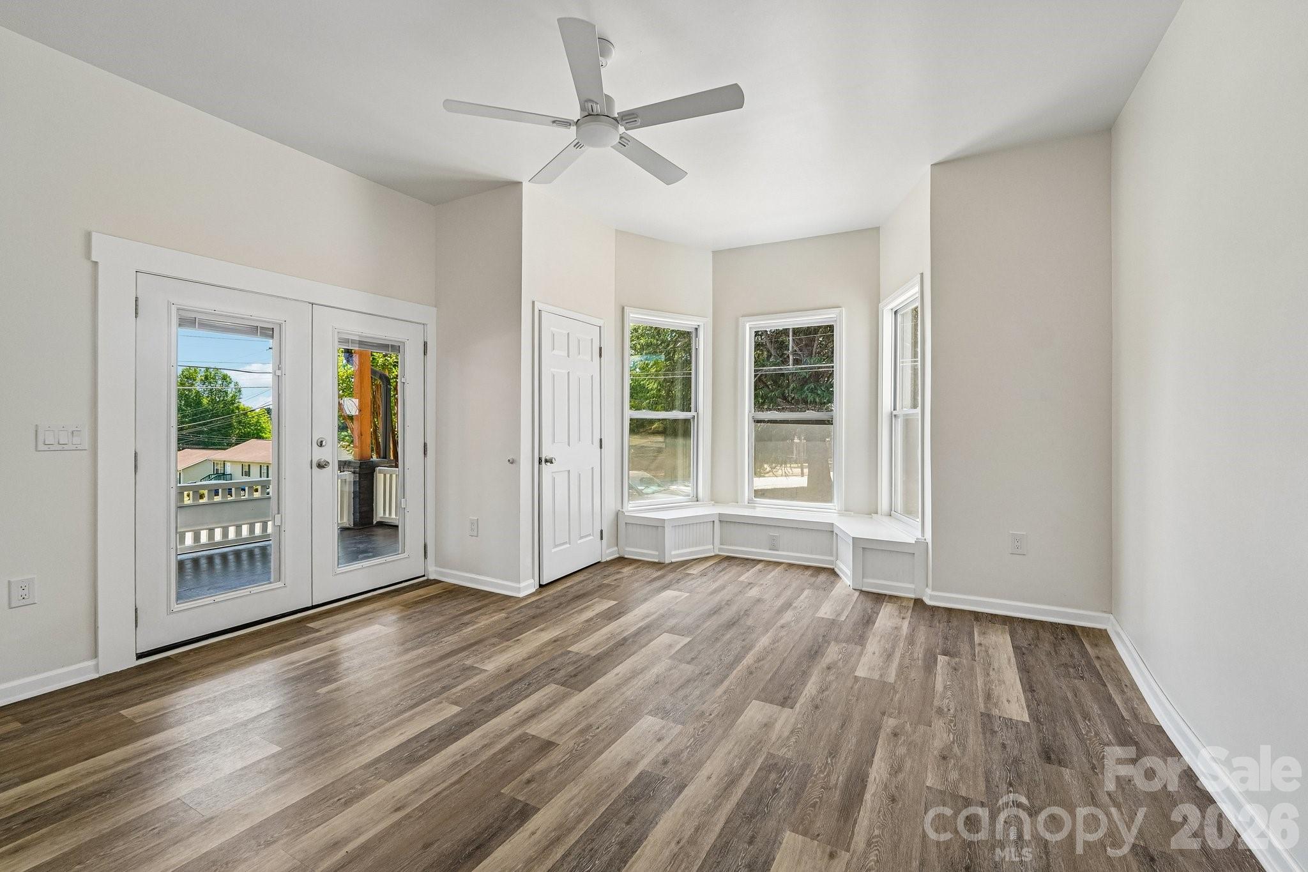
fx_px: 545
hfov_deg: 100.4
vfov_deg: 77.3
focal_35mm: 15
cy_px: 436
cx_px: 654
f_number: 8
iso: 320
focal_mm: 10
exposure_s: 1/30
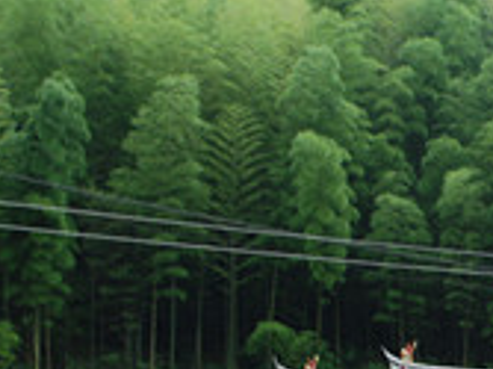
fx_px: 1964
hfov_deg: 13.9
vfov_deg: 10.5
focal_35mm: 138
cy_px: 466
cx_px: 587
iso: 200
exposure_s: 1/60
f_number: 5.6
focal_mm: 32
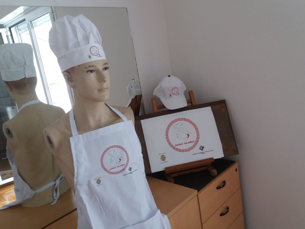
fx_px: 247
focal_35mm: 28
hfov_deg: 63.4
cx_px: 152
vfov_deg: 49.7
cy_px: 114
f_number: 1.9
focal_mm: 3.7
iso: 100
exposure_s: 1/33
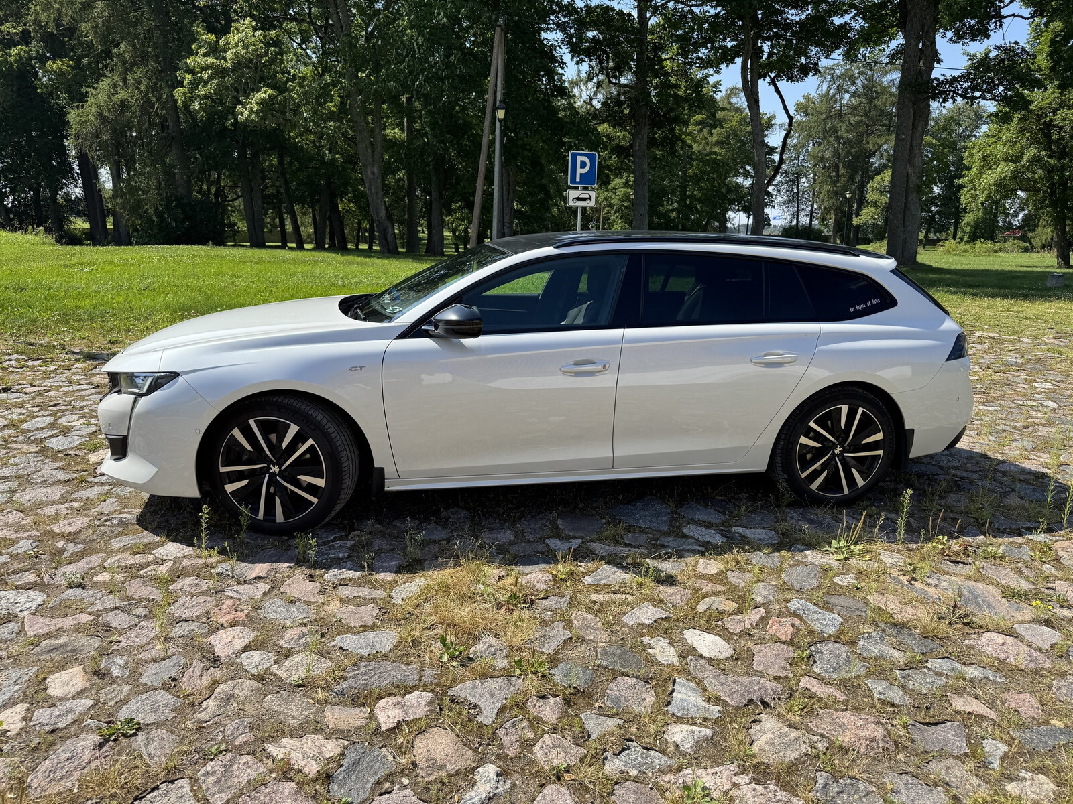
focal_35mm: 24
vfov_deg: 56.8
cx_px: 536
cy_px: 402
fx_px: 744
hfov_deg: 71.6
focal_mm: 6.76
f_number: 1.78
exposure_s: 1/2959
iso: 80
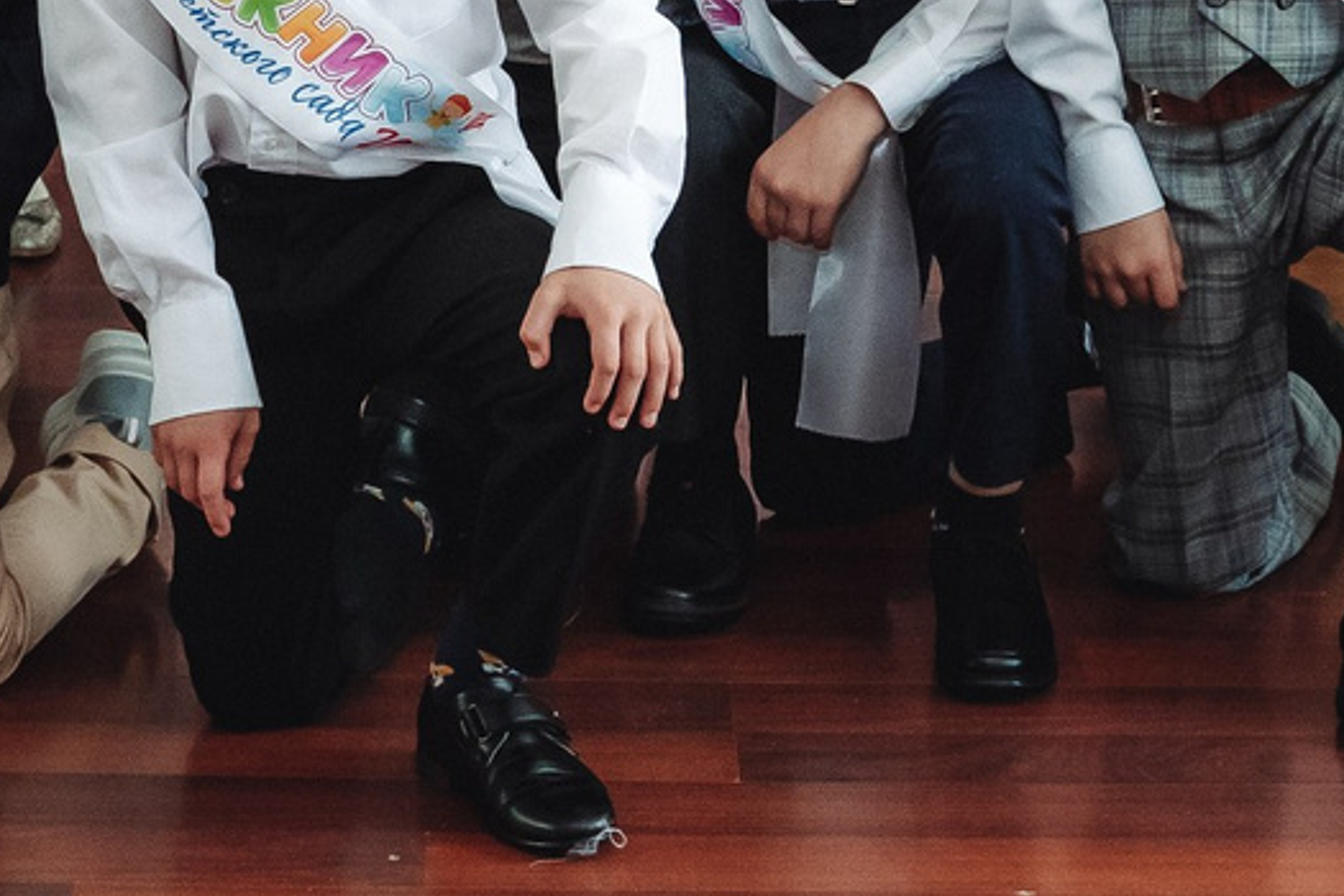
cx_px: 430
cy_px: -916
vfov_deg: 8.5
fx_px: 5712
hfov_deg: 13.4
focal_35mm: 153
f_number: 4
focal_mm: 28
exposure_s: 1/200
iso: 1250
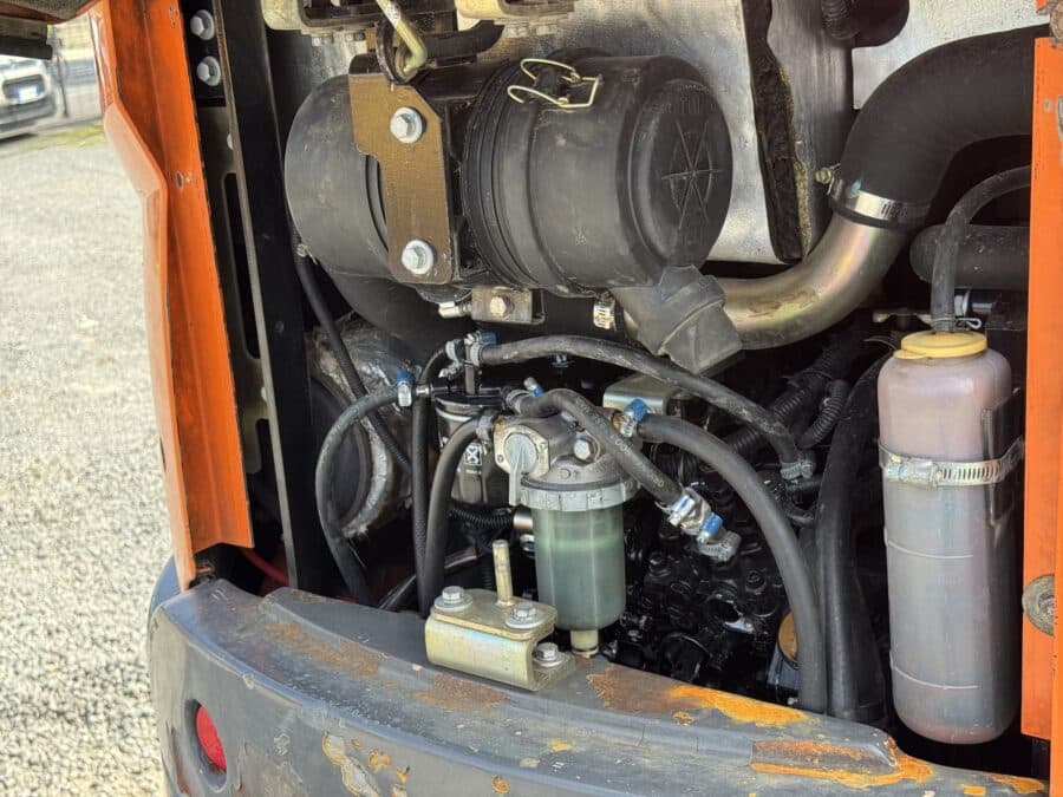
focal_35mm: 48
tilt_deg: -16.9
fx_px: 1474
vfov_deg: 30.3
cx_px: 532
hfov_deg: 39.7
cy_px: 398
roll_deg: +3.4
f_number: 1.78
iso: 64
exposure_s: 1/231
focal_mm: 6.76
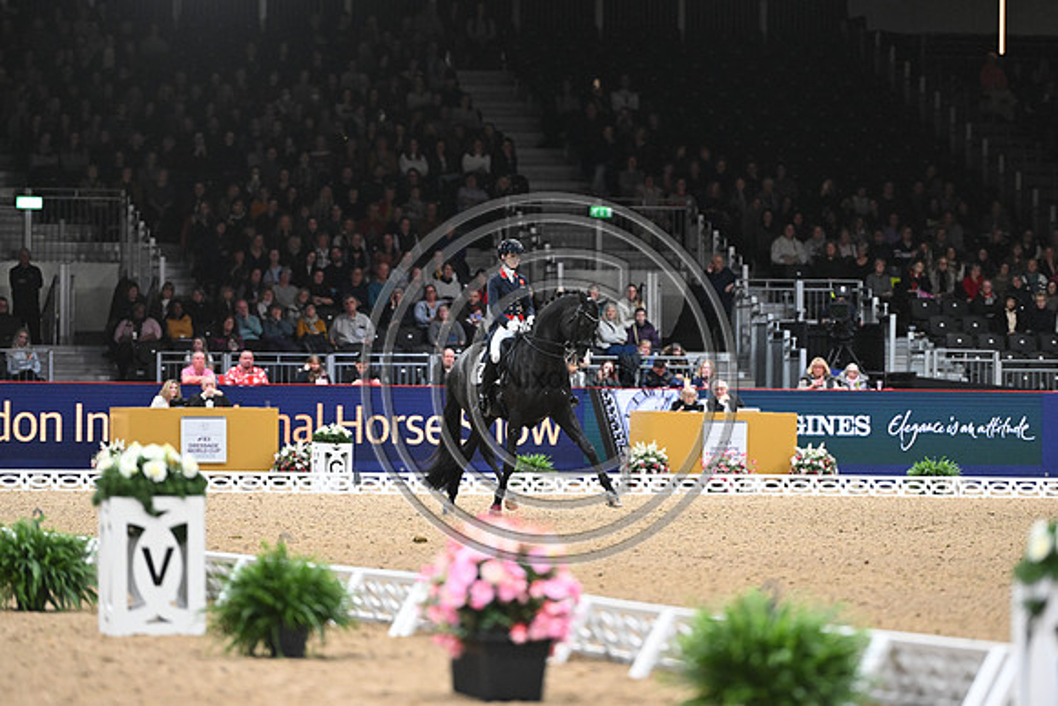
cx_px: 529
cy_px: 353
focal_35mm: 200
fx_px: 5879
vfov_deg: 6.9
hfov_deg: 10.3
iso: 6400
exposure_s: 1/800
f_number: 3.5
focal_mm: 200
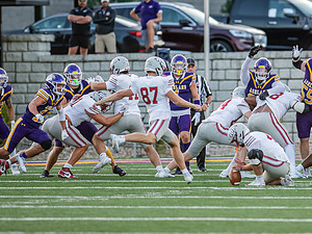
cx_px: 248
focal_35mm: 558
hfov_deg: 3.6
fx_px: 5029
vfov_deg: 2.7
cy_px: 42
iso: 1000
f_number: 3.2
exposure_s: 1/1000
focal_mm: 300
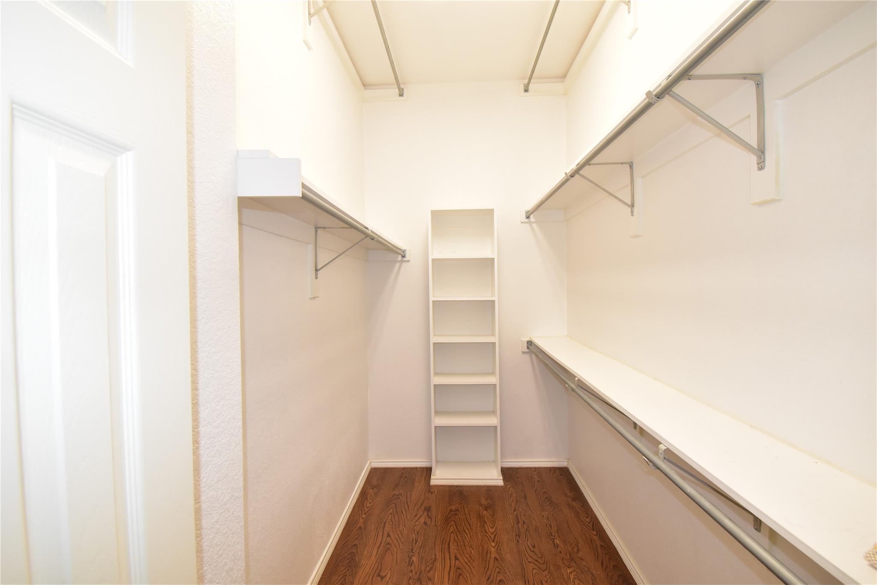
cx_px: 438
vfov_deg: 77.3
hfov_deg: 100.4
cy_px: 292
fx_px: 365
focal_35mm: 15
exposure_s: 1/60
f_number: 8
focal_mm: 10
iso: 1400
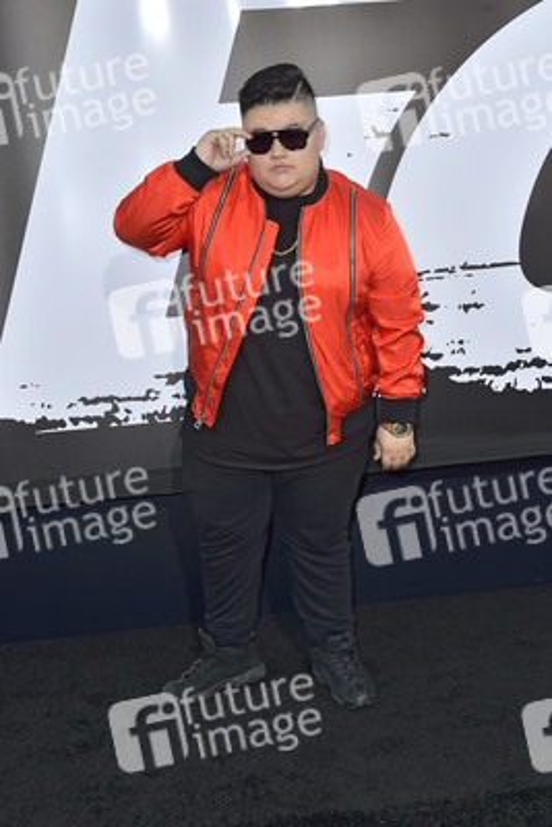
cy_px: 414
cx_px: 276
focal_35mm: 38
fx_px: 873
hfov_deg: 35.1
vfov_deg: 50.7
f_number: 6.3
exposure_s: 1/250
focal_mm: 38
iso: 250
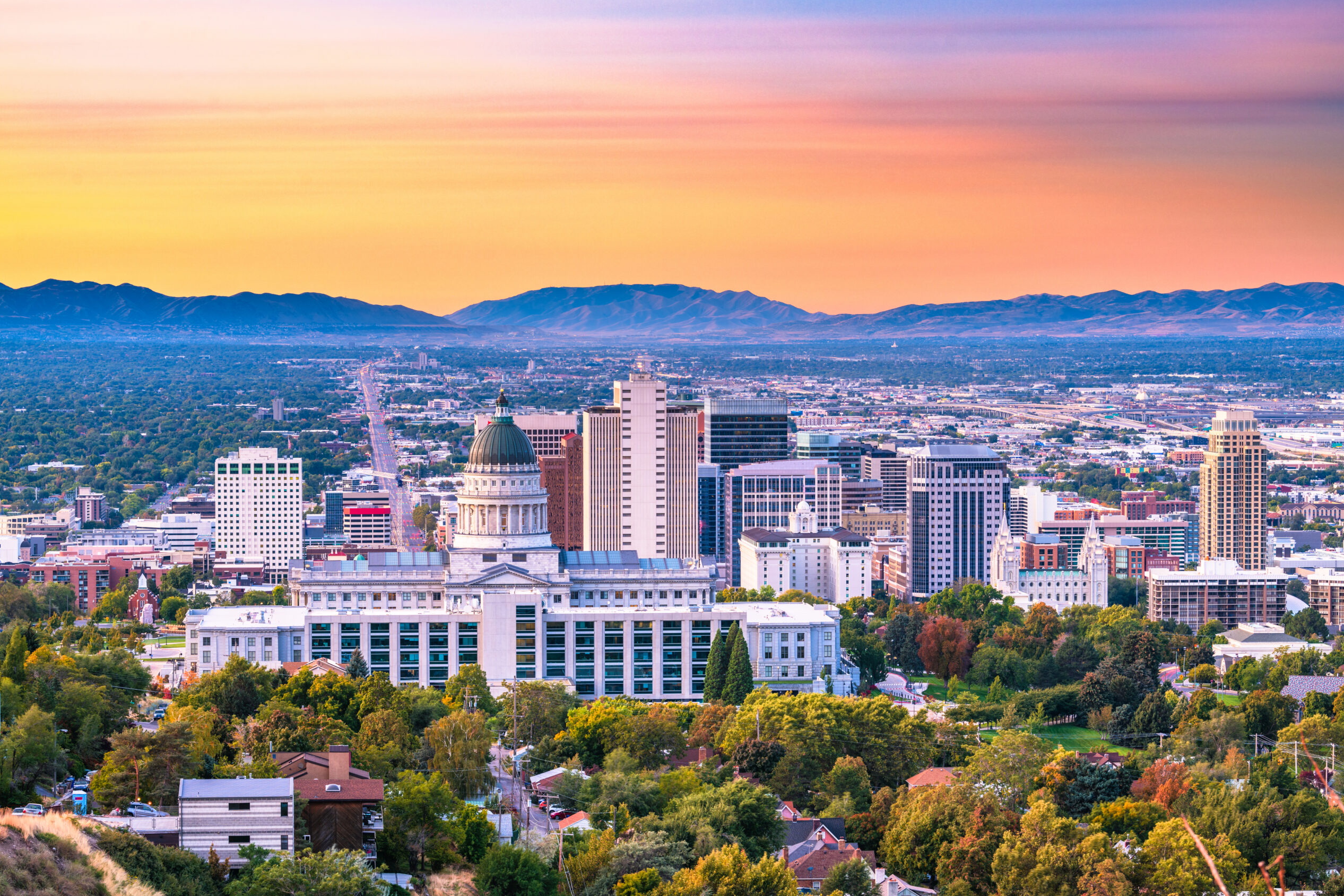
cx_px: 666
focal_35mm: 96
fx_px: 3584
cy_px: 452
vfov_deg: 14.3
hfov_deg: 21.2
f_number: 8
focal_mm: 95
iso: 64
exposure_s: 130
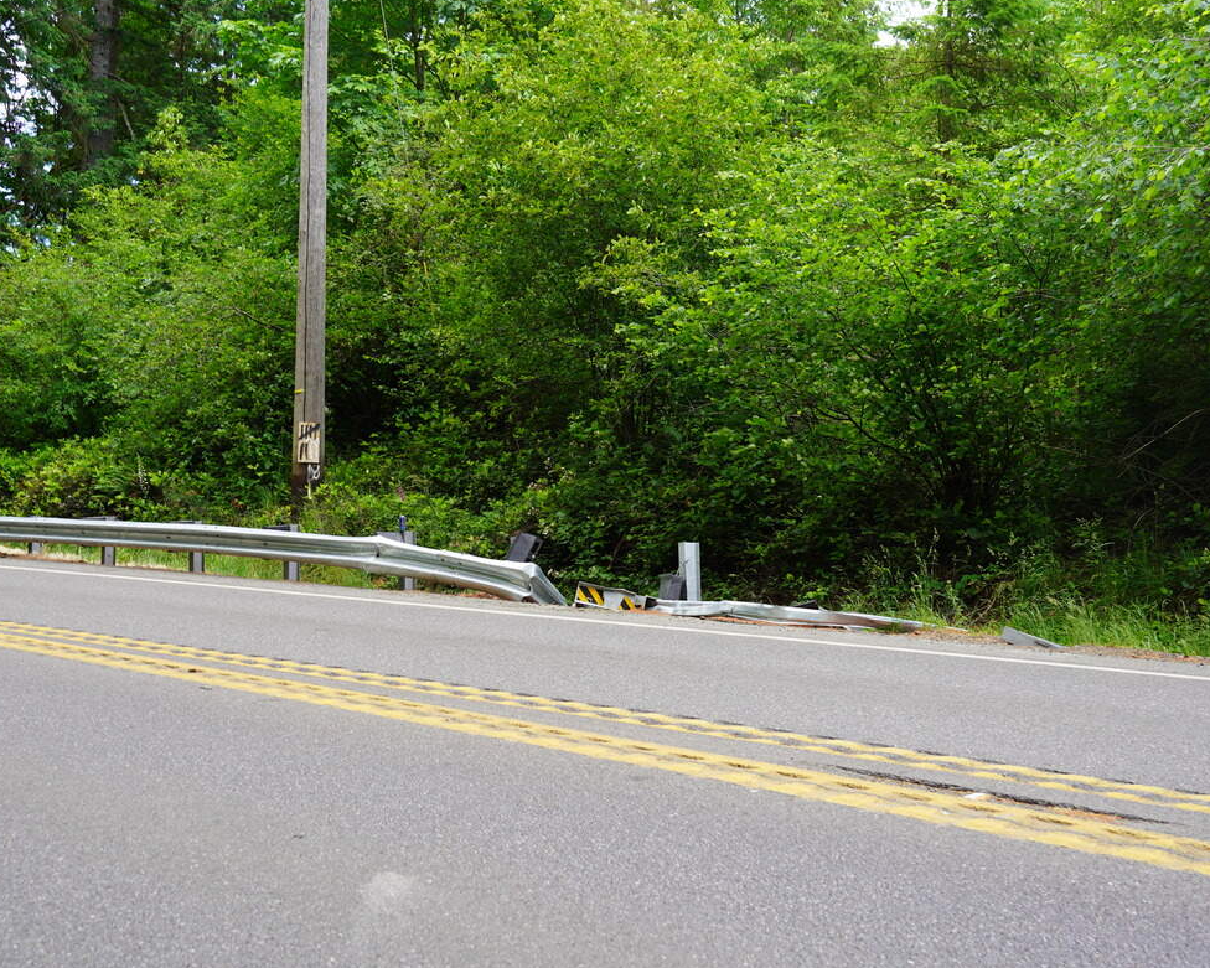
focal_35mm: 45
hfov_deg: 41.1
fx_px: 1612
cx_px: 569
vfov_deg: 33.4
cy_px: 487
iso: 200
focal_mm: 39
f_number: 5
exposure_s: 1/60
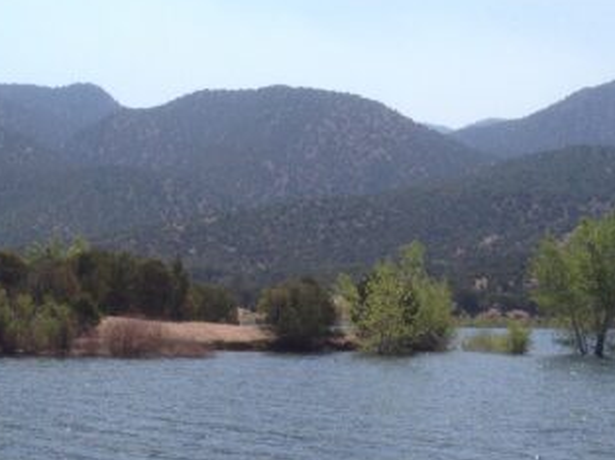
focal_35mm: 86
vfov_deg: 17.1
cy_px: 289
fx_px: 1526
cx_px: 67
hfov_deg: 22.3
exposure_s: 1/2513
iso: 64
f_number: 2.4
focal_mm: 4.28
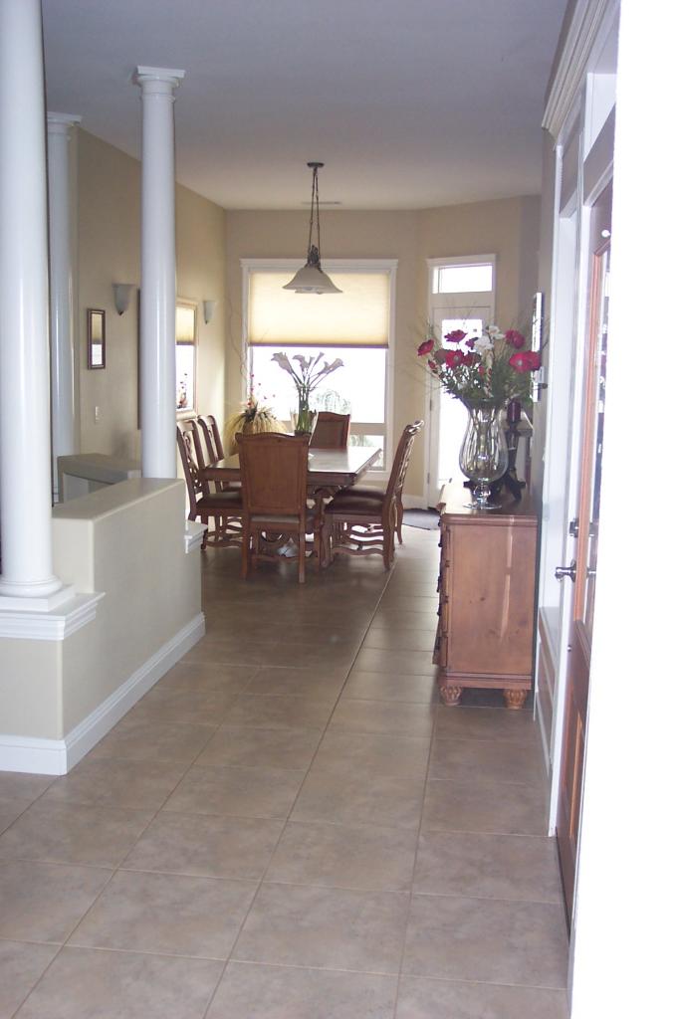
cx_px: 340
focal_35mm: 38
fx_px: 1076
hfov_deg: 35.0
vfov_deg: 50.7
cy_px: 510
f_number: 2.8
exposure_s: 1/30
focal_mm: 8
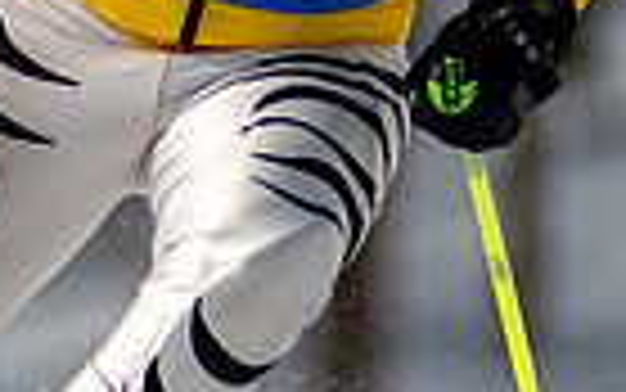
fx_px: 32565
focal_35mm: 1908
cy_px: -164
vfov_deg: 0.7
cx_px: 455
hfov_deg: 1.1
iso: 100
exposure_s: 1/6400
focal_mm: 300
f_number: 2.8
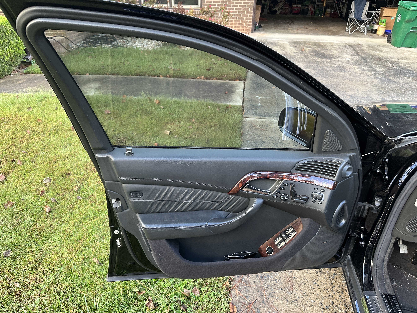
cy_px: 156
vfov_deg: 56.8
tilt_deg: -30.5
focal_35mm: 24
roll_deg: -1.9
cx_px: 208
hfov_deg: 71.6
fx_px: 289
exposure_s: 1/75
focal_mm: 6.86
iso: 250
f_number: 1.78
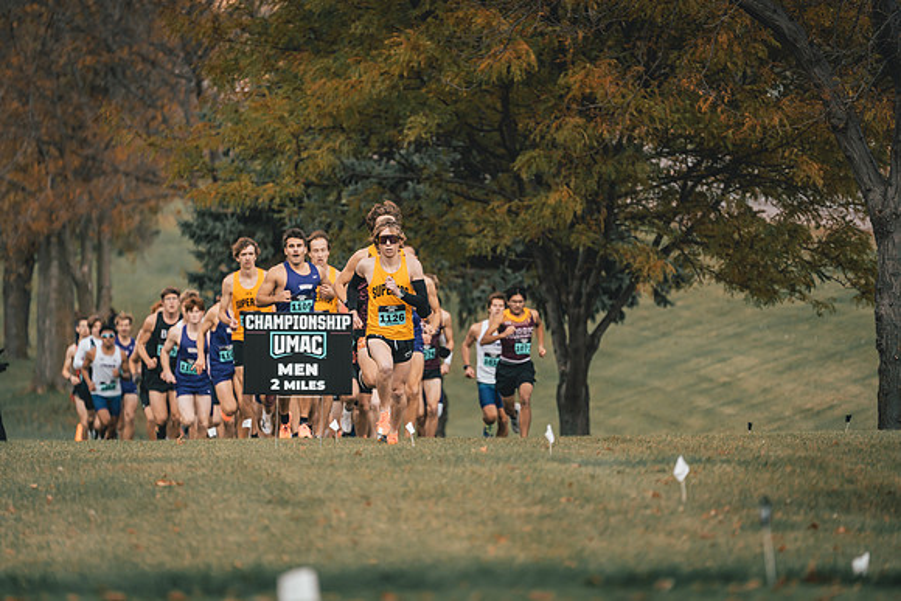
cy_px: 300
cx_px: 450
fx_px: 10013
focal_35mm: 400
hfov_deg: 5.2
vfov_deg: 3.4
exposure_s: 1/1250
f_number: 6.3
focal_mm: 400
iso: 400
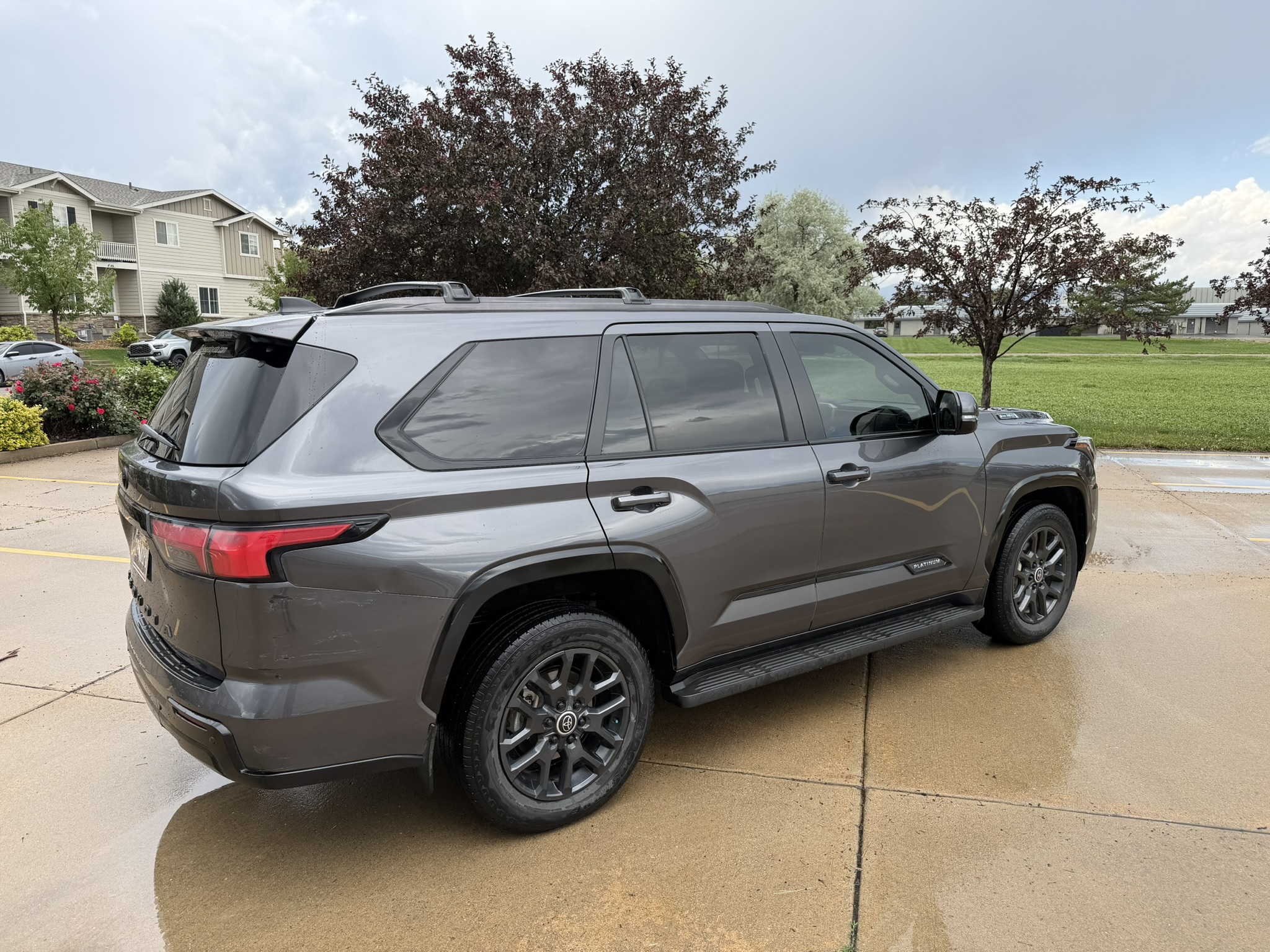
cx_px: 635
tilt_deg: -9.4
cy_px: 476
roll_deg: +0.0
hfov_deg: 71.6
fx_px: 881
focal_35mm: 24
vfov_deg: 56.8
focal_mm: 6.76
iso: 80
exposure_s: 1/1174
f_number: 1.78
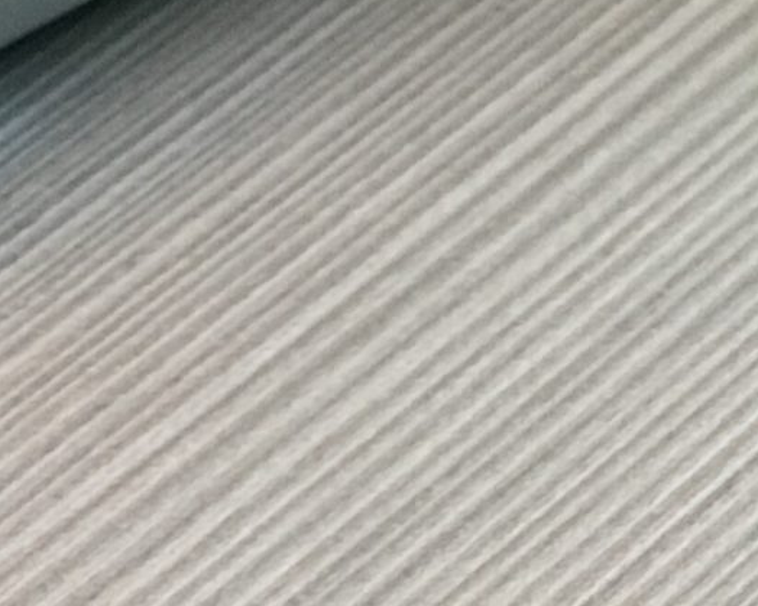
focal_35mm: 272
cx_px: 1526
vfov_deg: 5.7
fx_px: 6101
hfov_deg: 6.9
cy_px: 97
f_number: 2.8
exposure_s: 1/60
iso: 80
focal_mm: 6.6
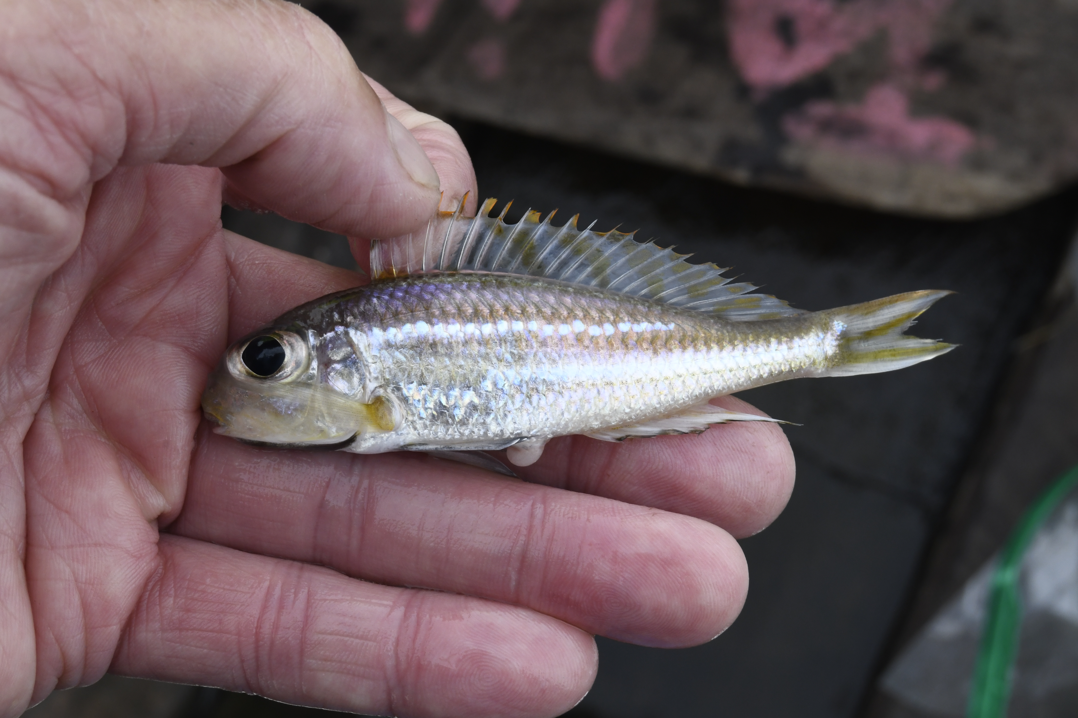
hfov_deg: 27.0
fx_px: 2245
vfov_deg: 18.2
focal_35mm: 75
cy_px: 359
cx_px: 539
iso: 800
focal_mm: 50
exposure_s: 1/125
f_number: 16
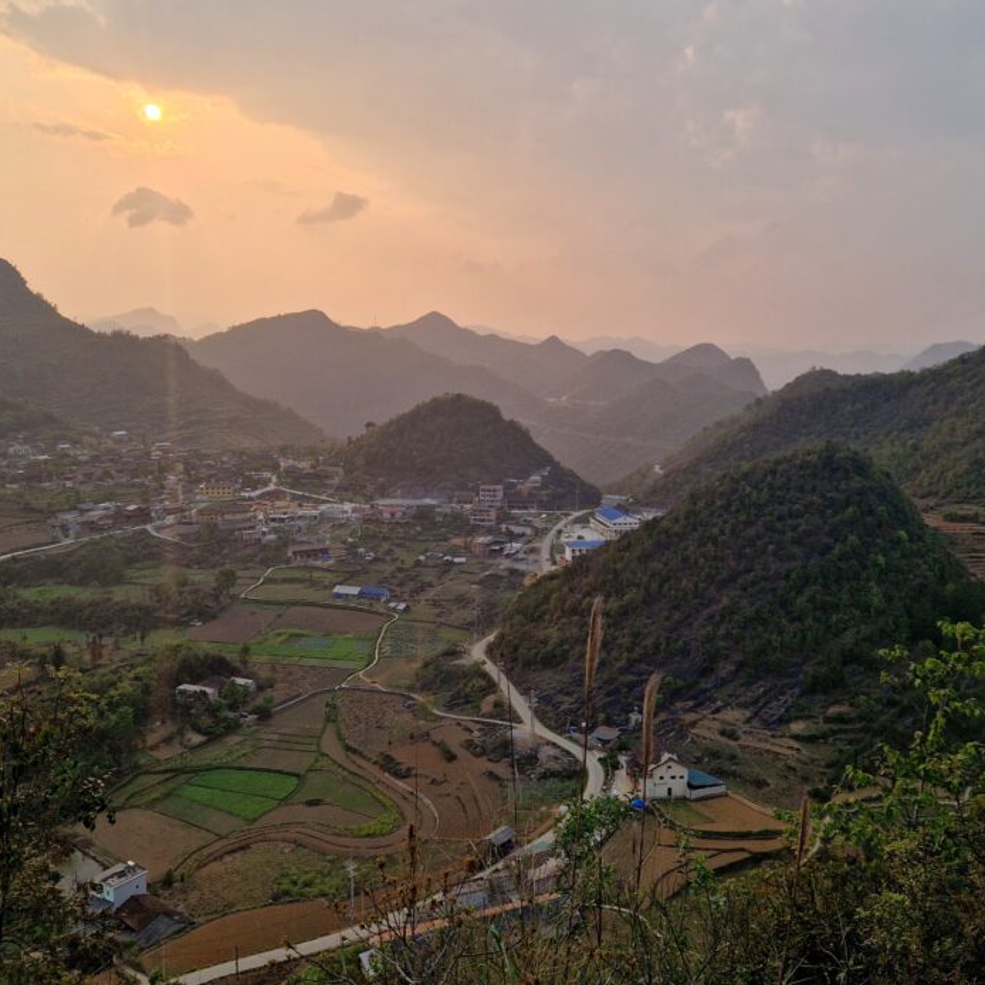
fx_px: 966
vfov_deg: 54.0
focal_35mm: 30
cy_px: 468
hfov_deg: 54.0
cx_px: 491
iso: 50
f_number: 1.8
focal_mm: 5.4
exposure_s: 1/909
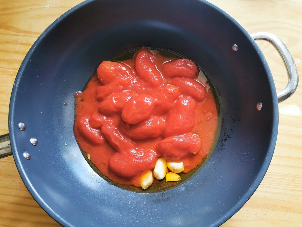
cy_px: 114
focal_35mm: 27
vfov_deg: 51.4
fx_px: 236
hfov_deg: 65.3
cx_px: 151
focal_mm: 5.56
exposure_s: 1/100
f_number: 1.6
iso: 64
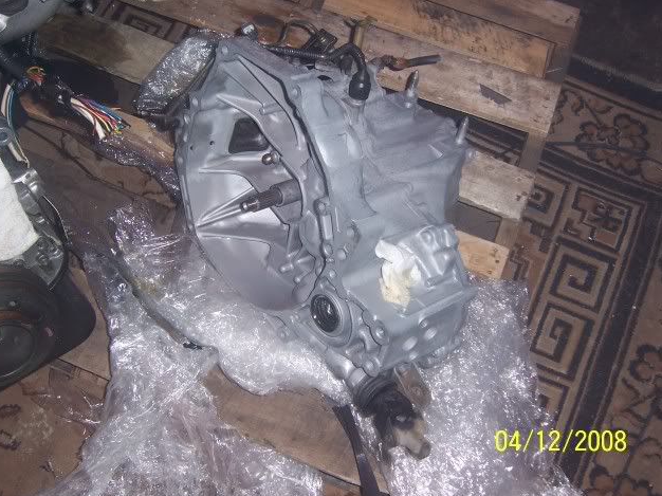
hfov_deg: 42.1
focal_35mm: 45
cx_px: 326
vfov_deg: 32.2
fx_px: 860
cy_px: 252
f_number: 3.3
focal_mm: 7.3
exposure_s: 1/60
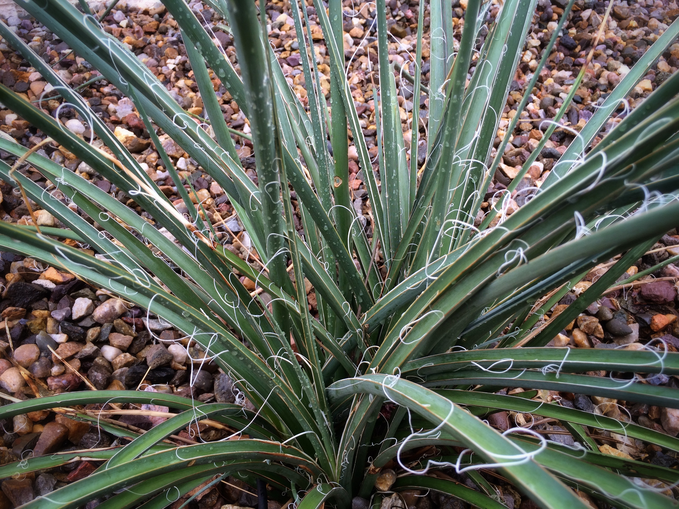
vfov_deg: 48.2
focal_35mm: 29
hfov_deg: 61.7
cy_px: 254
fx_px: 569
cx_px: 340
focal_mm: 4.15
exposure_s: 1/120
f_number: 2.2
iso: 32
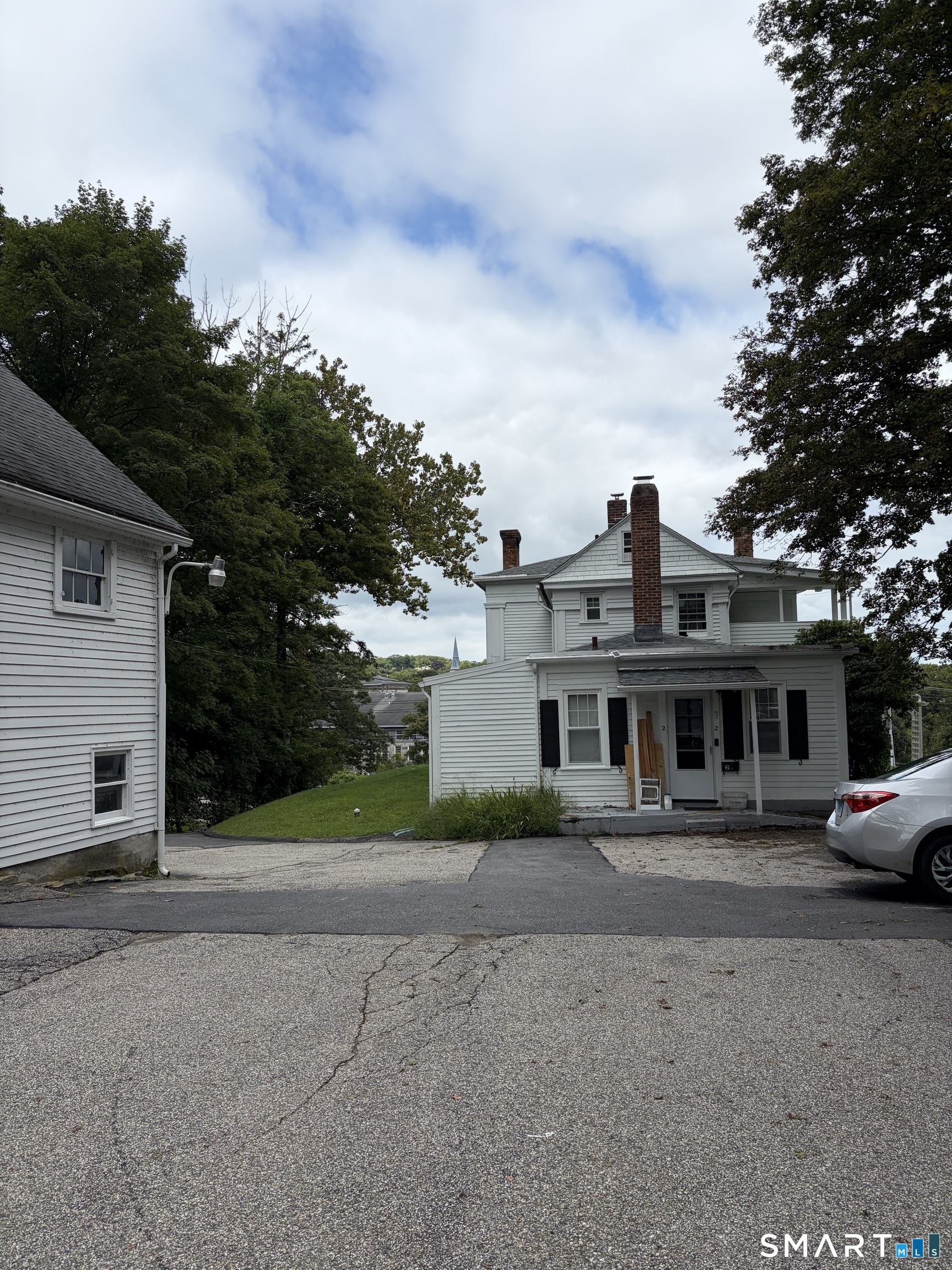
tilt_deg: +4.0
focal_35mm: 26
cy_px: 635
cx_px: 476
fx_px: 953
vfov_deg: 67.3
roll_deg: +2.2
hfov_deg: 53.1
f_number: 1.6
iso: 50
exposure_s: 1/3831
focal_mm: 5.96
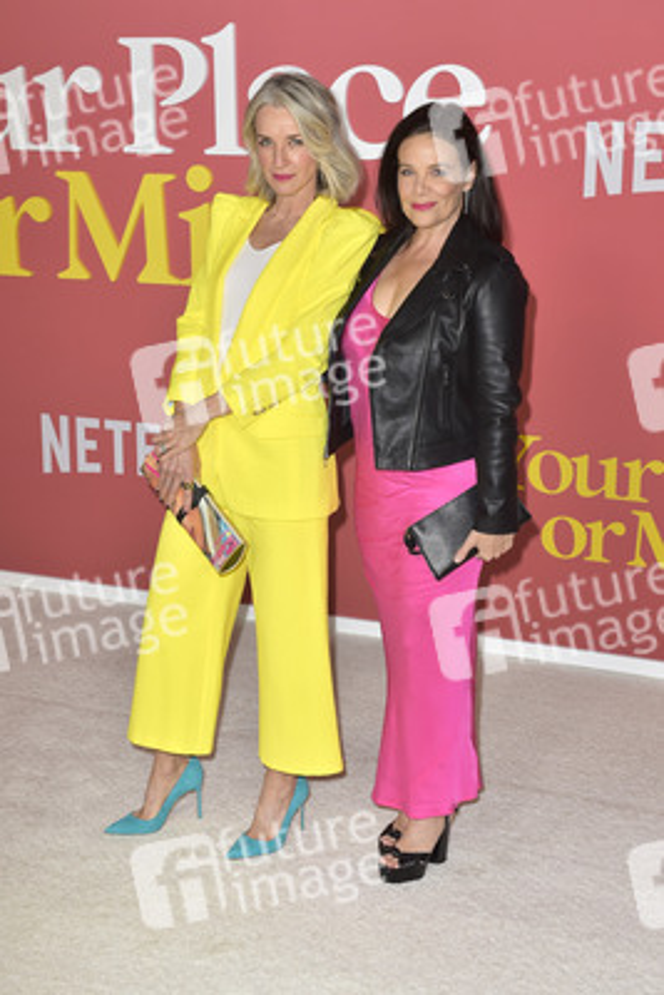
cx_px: 332
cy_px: 498
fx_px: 1520
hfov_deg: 24.6
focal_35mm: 55
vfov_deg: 36.2
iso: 400
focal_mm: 55
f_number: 6.3
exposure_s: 1/250
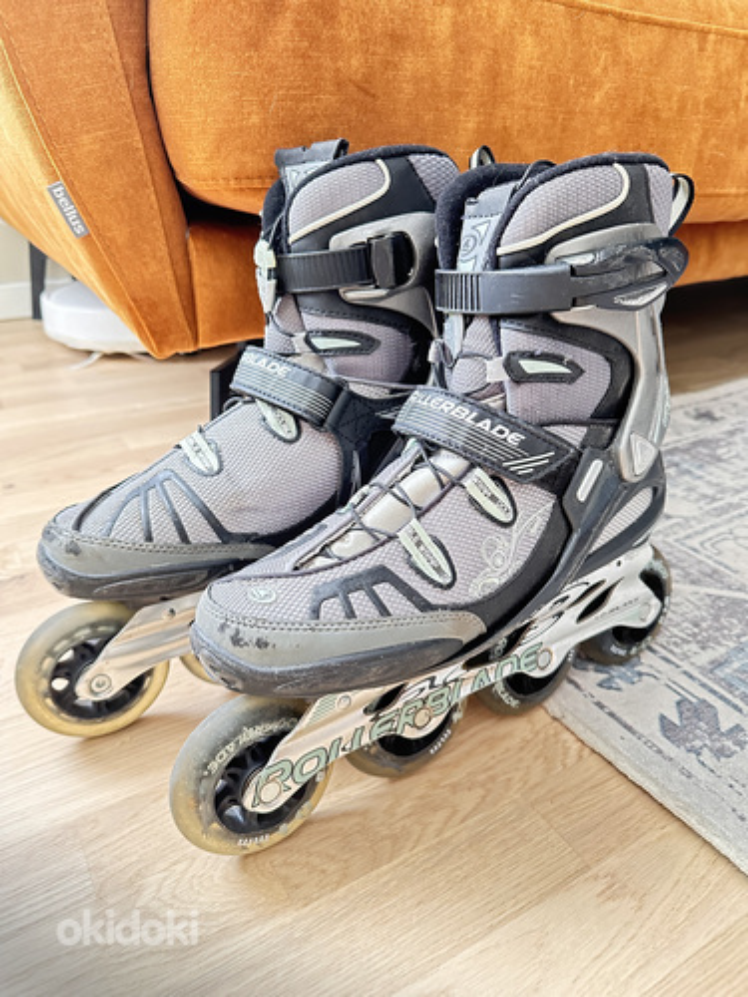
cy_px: 498
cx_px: 374
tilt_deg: -27.0
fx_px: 691
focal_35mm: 24
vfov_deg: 71.6
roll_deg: -0.8
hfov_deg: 56.8
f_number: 1.78
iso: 640
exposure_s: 1/60
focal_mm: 6.86
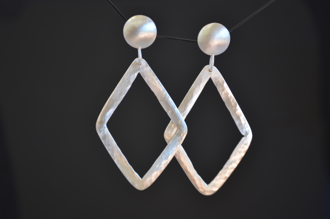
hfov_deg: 28.1
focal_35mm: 72
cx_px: 165
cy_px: 110
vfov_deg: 18.8
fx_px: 659
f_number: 5.3
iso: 100
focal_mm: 48
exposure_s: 1/13
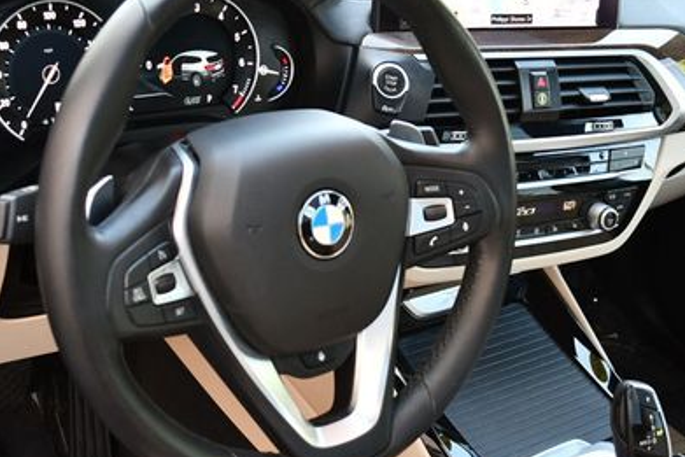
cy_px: 186
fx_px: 1123
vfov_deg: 23.0
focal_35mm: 59
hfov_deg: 33.9
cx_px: 333
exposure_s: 1/200
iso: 800
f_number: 3.5
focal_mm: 18
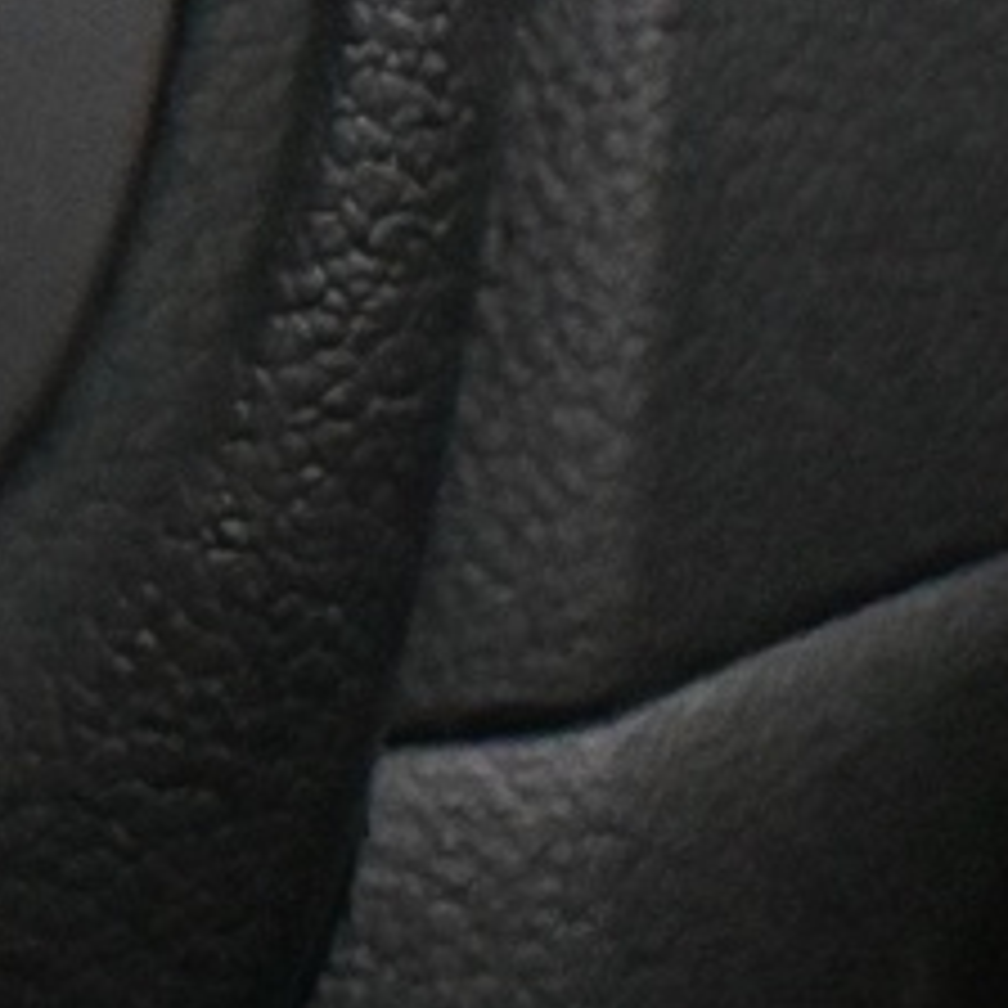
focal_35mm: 314
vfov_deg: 5.5
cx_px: -2362
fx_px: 10345
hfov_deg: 5.2
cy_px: -914
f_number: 5
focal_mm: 34
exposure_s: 1/60
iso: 12800
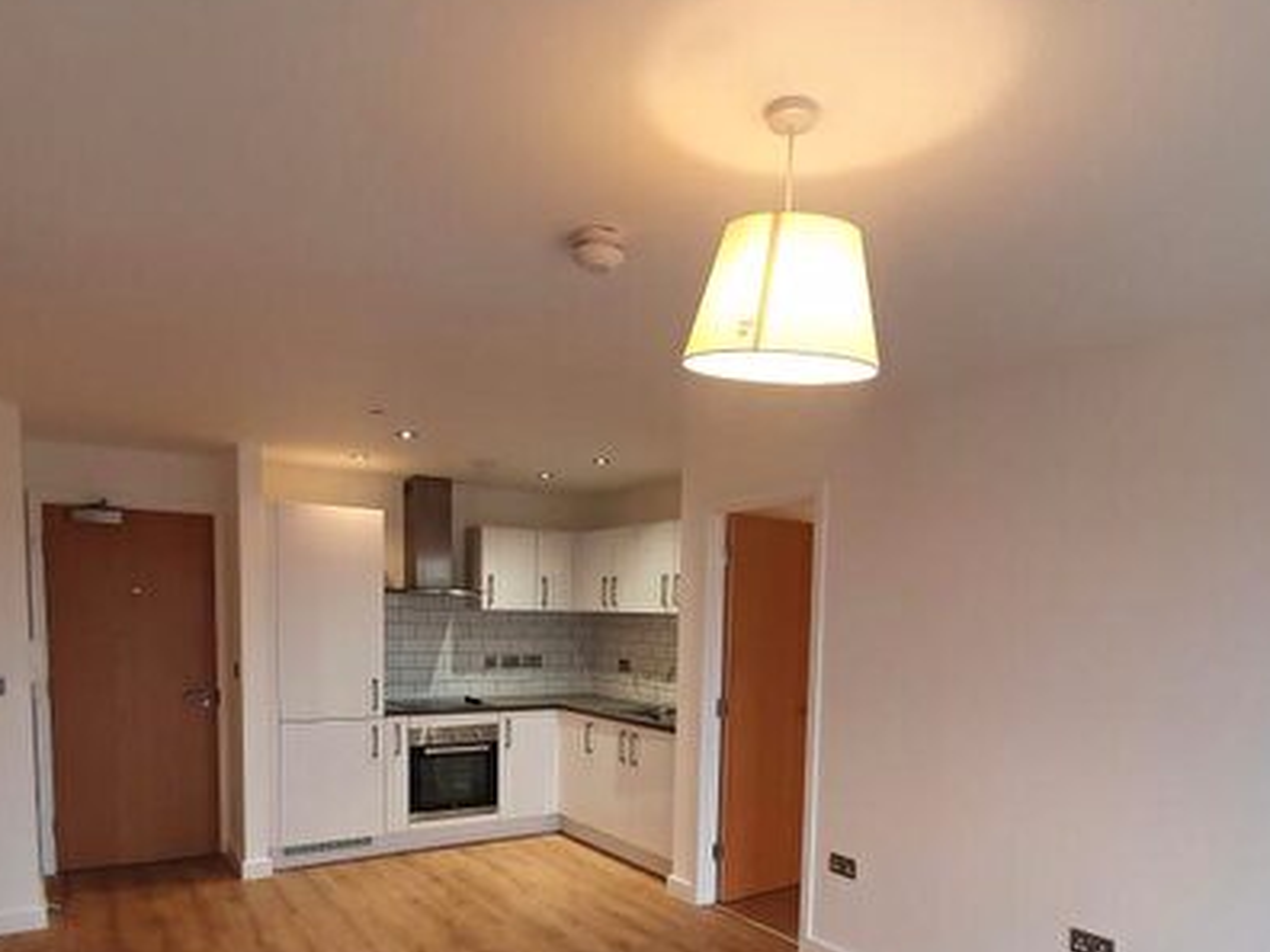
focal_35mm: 23
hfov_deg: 73.9
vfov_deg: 56.5
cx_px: 638
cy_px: 694
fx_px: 844
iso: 250
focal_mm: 1.8
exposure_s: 1/50
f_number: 2.2
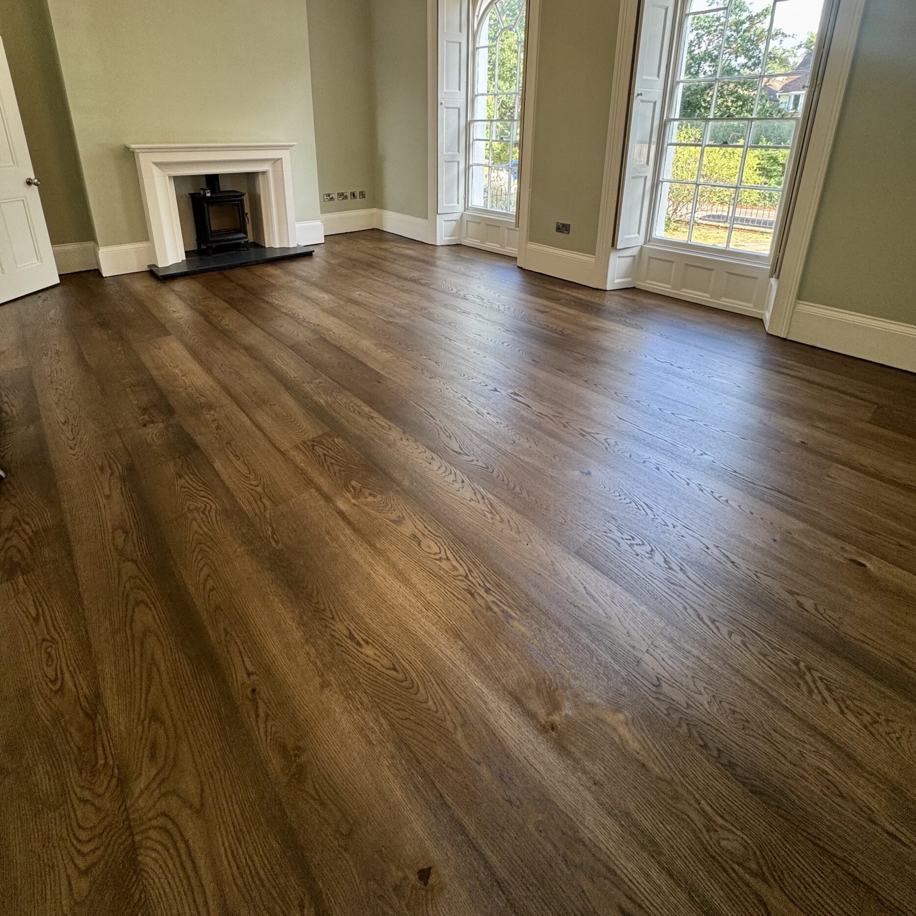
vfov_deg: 80.5
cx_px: 452
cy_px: 288
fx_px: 509
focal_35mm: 17
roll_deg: +0.1
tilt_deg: -17.8
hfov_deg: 84.0
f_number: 2.2
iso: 80
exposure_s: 1/100
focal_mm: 2.22
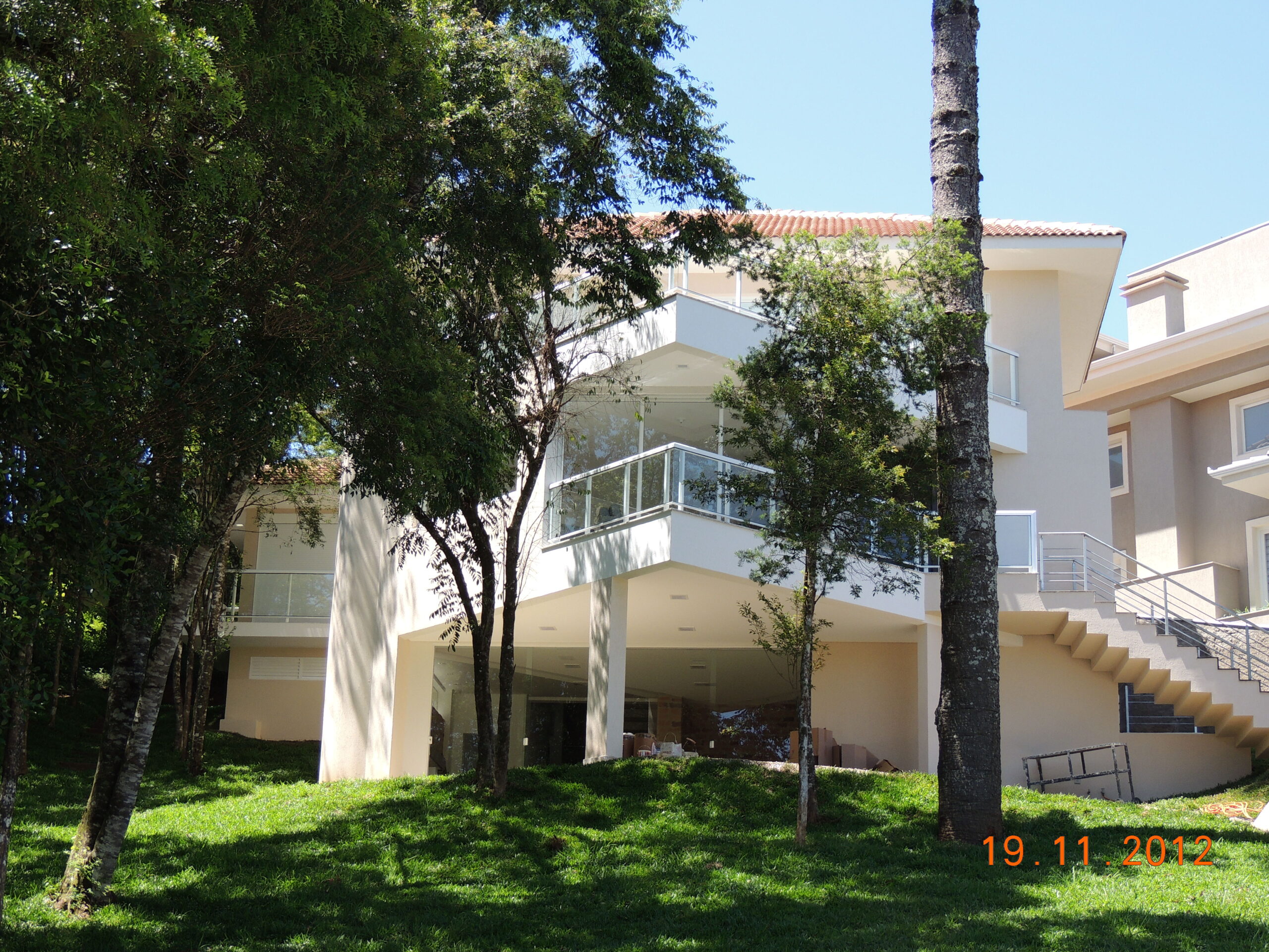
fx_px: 2200
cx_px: 634
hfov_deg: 32.2
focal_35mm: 60
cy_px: 476
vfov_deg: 24.4
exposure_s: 1/250
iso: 100
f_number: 3.7
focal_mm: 10.7
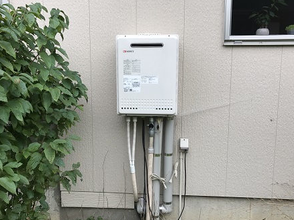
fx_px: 272
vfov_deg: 44.1
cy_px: 112
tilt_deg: -7.2
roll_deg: +0.1
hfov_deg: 56.8
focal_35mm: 32
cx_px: 145
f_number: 1.8
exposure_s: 1/201
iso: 20
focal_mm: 3.99
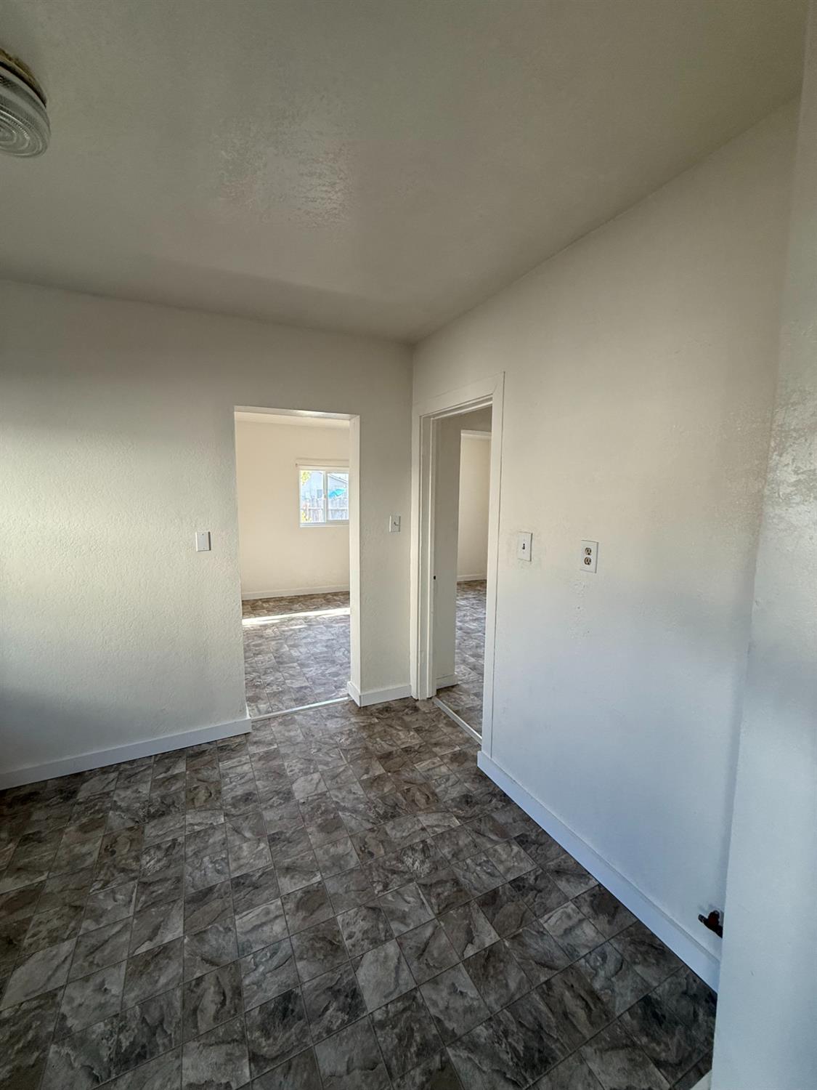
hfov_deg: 85.7
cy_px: 545
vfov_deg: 102.1
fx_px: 441
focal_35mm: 14
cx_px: 408
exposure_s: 1/99
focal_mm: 2.22
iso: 160
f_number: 2.2
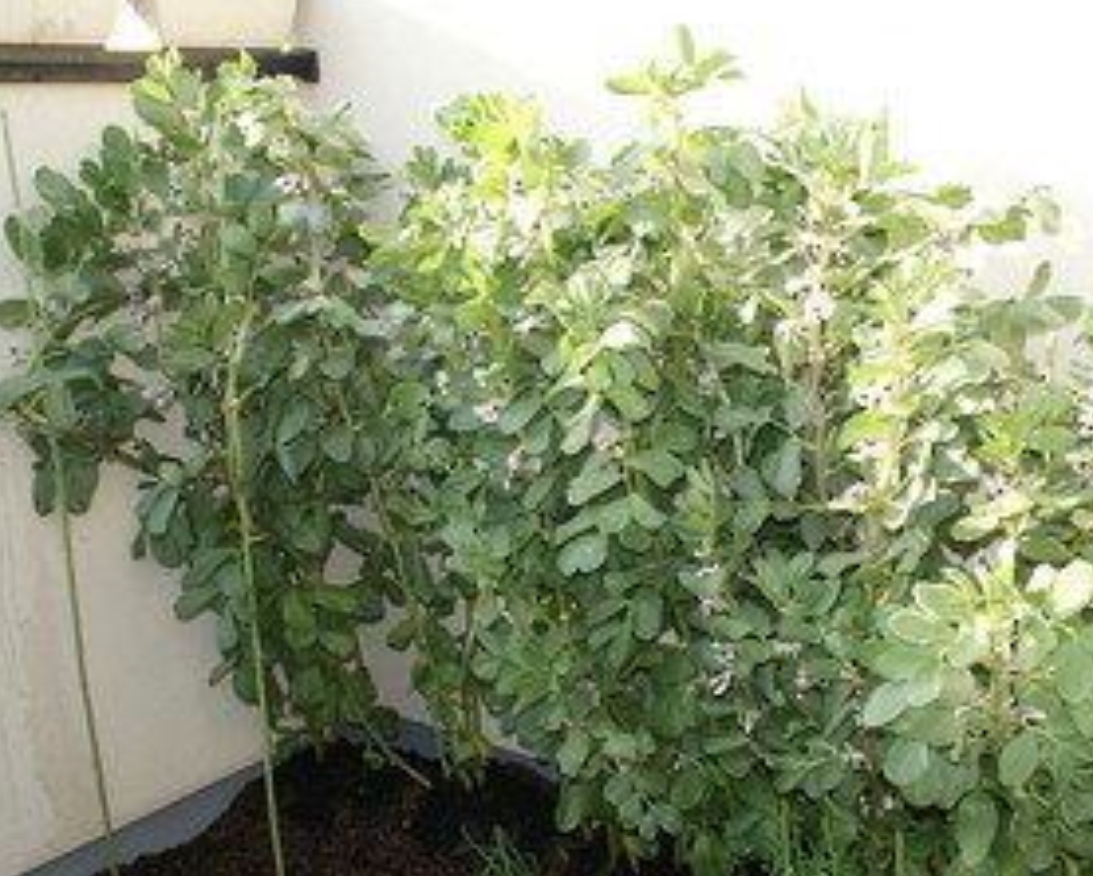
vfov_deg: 36.5
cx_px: 787
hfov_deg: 43.6
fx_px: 1327
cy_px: 487
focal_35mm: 41
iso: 100
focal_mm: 18
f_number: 5
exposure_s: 1/80
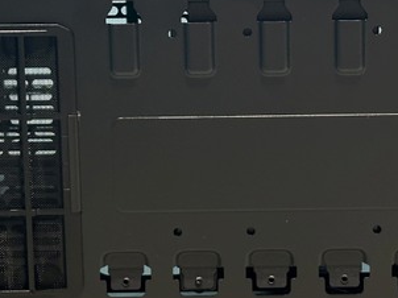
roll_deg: +0.5
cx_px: 261
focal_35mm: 124
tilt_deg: -10.7
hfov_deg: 15.9
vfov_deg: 11.9
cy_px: 144
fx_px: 1425
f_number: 1.78
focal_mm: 6.86
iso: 250
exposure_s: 1/56
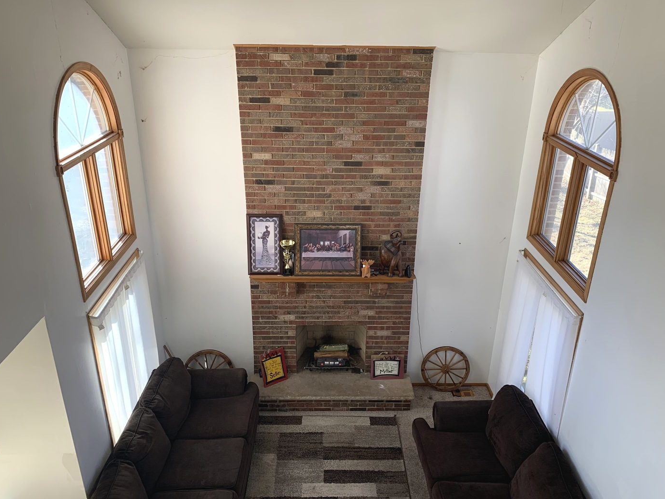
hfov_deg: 65.3
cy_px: 251
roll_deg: -0.8
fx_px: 519
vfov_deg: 51.3
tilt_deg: -25.3
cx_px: 339
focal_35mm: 27
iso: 25
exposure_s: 1/122
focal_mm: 4.25
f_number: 1.8
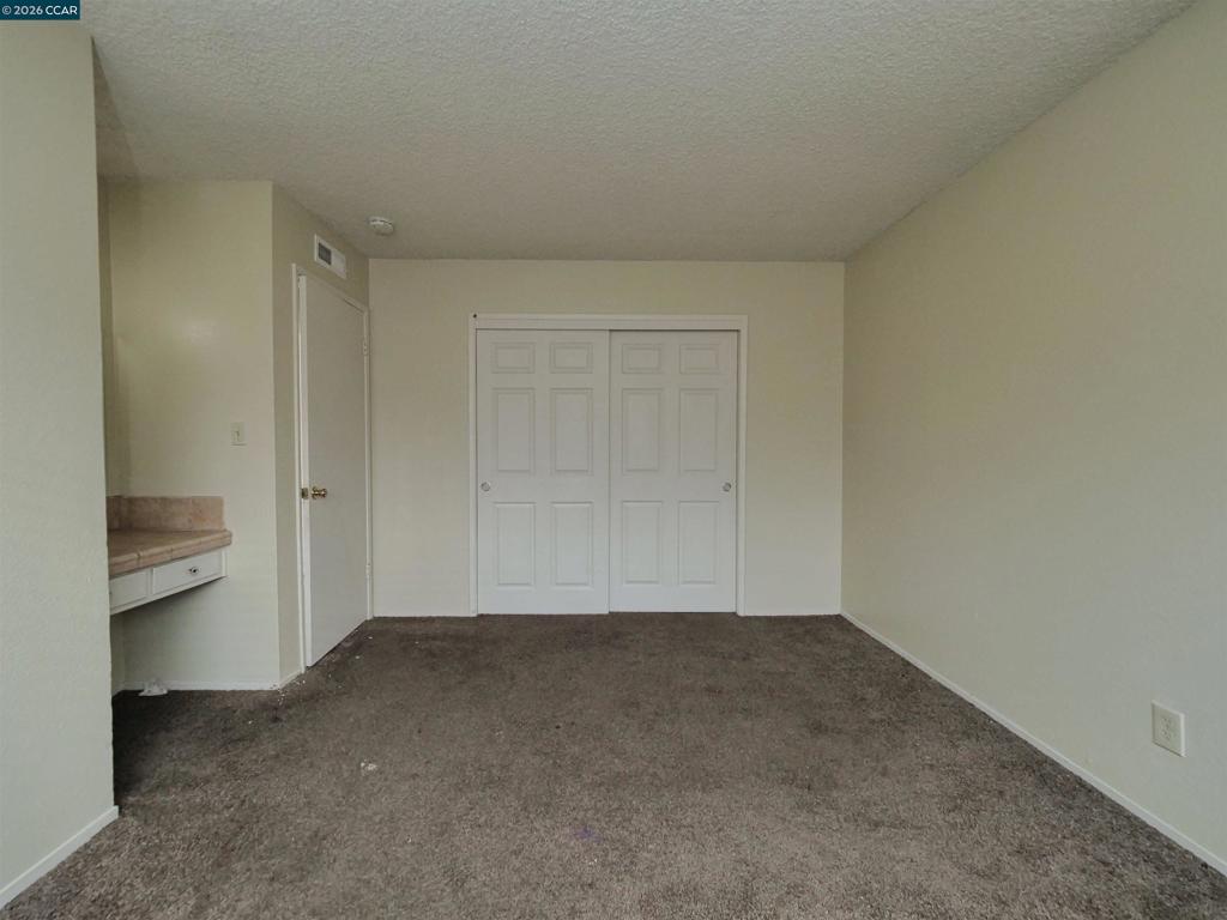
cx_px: 614
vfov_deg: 85.7
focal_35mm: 14
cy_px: 460
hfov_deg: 102.1
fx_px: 496
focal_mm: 7
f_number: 5
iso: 800
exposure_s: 1/160
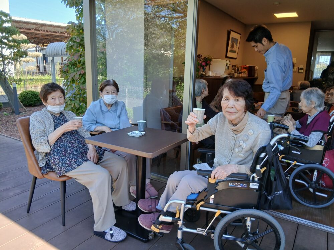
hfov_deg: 67.3
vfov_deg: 53.1
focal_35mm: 26
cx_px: 167
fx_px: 251
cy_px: 125
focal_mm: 3.86
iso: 25
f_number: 1.8
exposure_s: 1/50
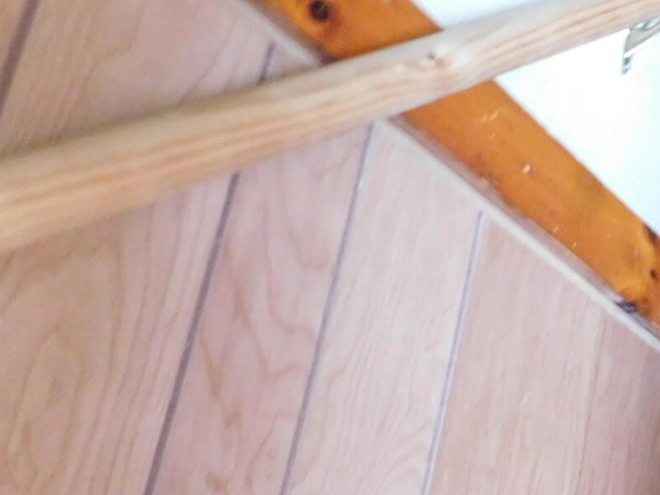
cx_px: 836
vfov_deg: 21.8
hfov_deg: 25.6
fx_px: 1258
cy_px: 433
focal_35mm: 66
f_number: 3
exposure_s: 1/2.5
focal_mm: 4
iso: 800
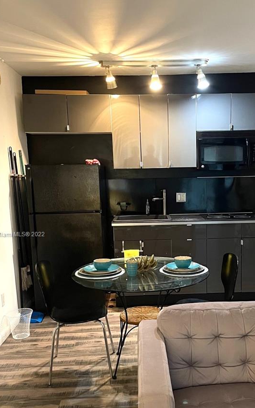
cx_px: 173
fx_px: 434
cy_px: 235
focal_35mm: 39
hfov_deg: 32.5
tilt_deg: -8.6
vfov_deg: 50.2
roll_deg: +1.8
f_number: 1.6
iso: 640
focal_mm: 4.2
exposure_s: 1/30
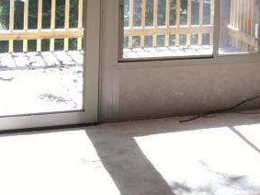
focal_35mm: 105
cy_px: -28
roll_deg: -2.4
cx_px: 431
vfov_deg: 13.7
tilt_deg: -3.1
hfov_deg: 16.4
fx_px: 788
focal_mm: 4.15
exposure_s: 1/60
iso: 25
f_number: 2.2
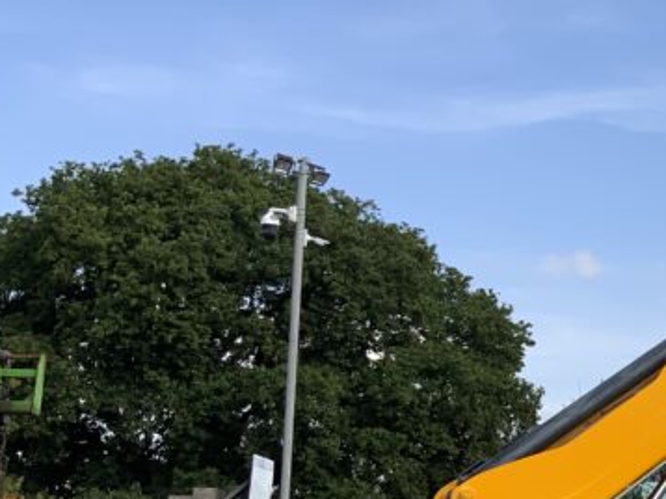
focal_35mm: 83
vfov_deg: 17.7
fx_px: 1596
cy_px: 328
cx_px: 932
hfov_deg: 20.8
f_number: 1.8
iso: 16
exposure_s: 1/1730
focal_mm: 3
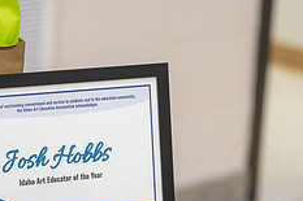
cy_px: 158
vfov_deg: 6.8
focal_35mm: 202
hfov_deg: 10.2
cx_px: 101
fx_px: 1699
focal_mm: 81
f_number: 2.8
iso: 2000
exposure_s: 1/250
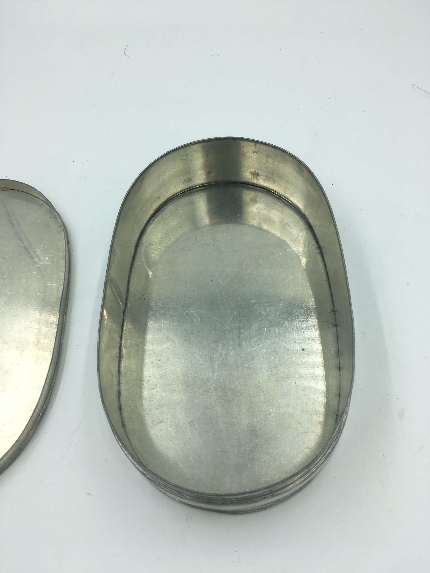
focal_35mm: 29
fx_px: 480
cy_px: 286
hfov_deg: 48.2
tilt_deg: -60.0
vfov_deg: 61.7
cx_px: 215
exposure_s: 1/366
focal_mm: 4.15
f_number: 2.2
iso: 25
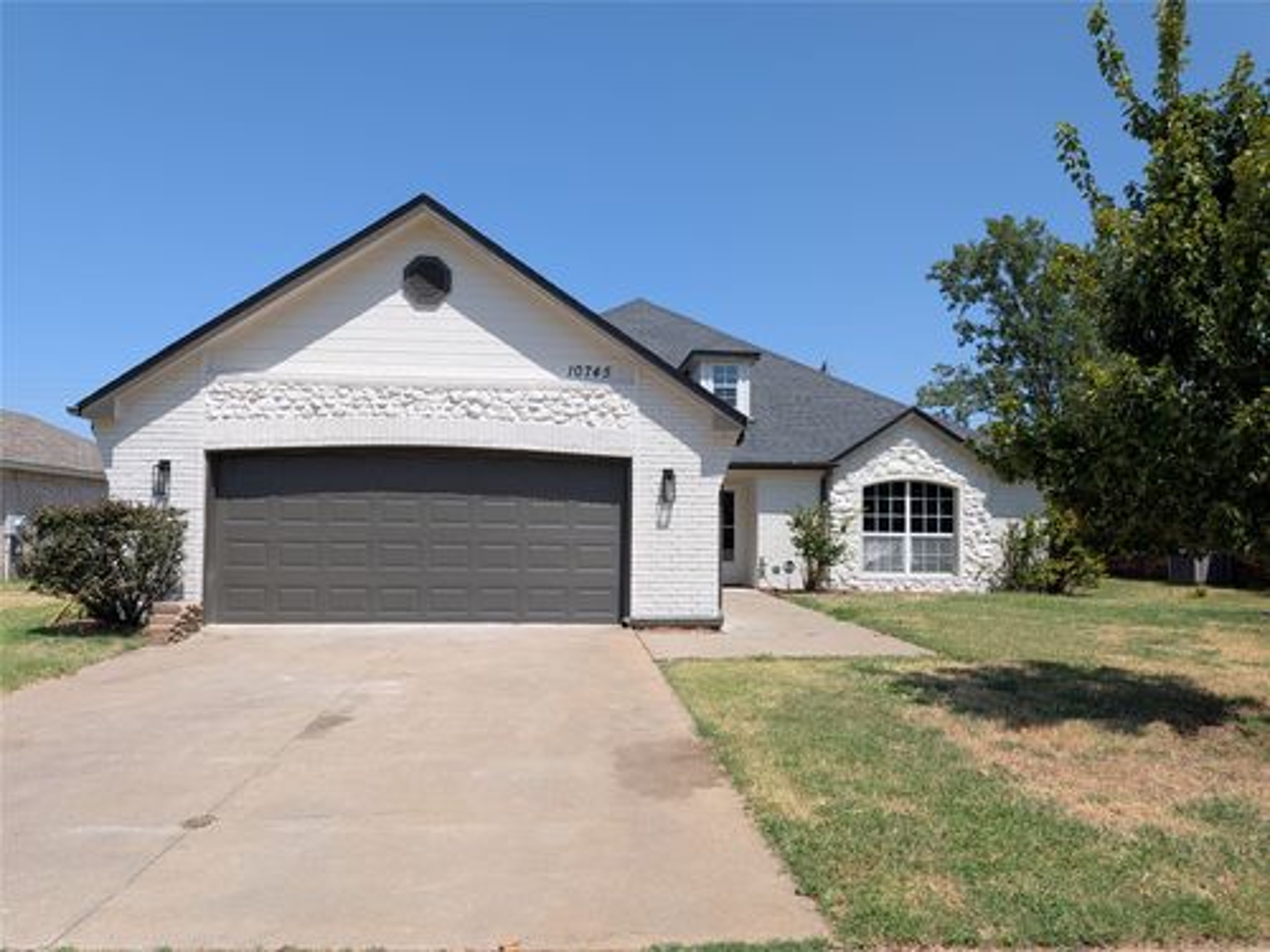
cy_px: 476
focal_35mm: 24
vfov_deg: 56.8
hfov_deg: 71.6
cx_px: 635
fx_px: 881
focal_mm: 4.53
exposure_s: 1/1712
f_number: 1.7
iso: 28
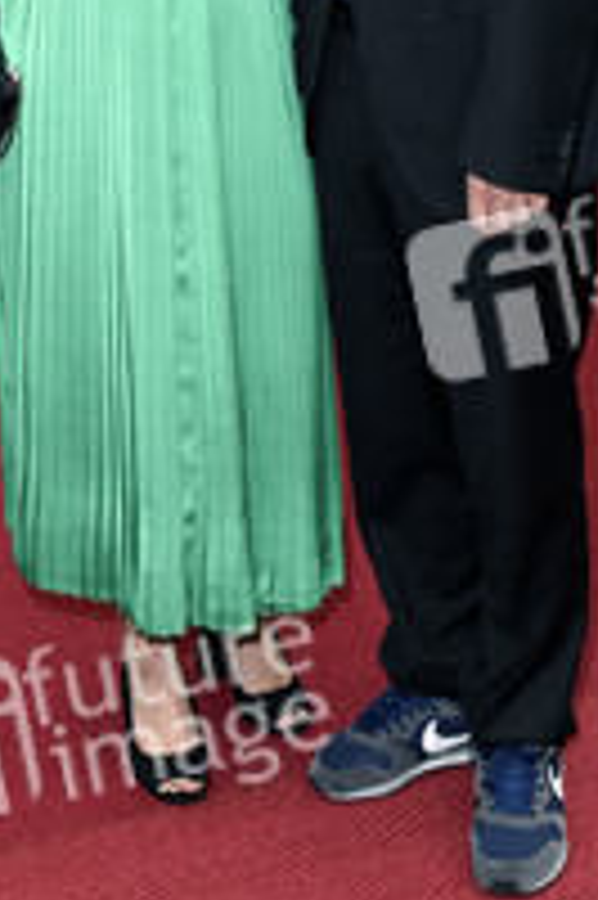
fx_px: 1947
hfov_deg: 17.4
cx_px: 229
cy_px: 50
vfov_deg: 25.0
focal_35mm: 78
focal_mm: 26
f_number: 6.3
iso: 1600
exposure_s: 1/160
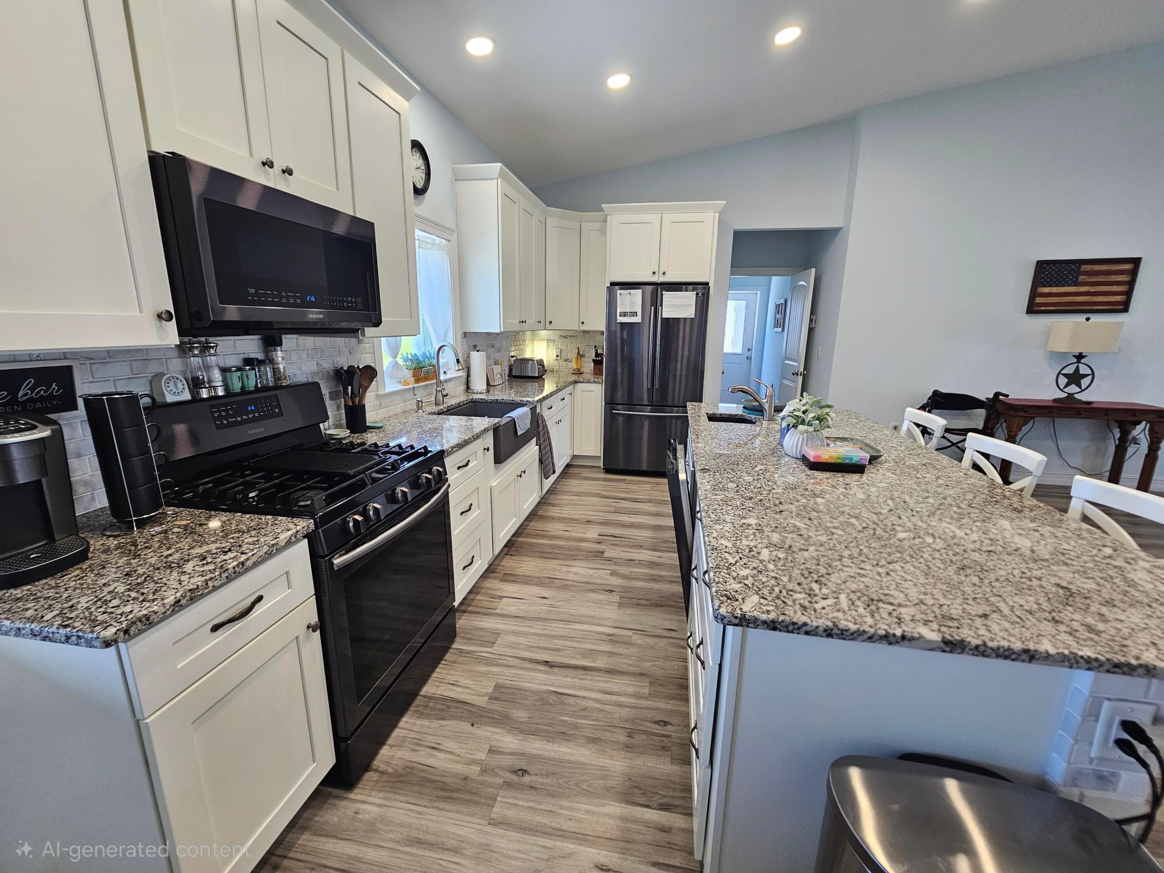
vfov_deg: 89.9
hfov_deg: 106.2
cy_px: 436
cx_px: 582
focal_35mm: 13
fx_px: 437
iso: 160
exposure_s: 1/60.2
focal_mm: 2.2
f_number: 2.2
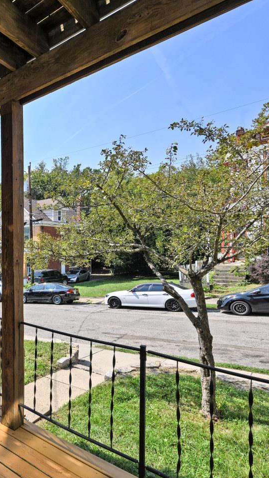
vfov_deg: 78.6
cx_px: -22
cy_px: 249
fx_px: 292
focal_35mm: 23
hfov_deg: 40.7
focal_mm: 14
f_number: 10
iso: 100
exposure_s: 1/200
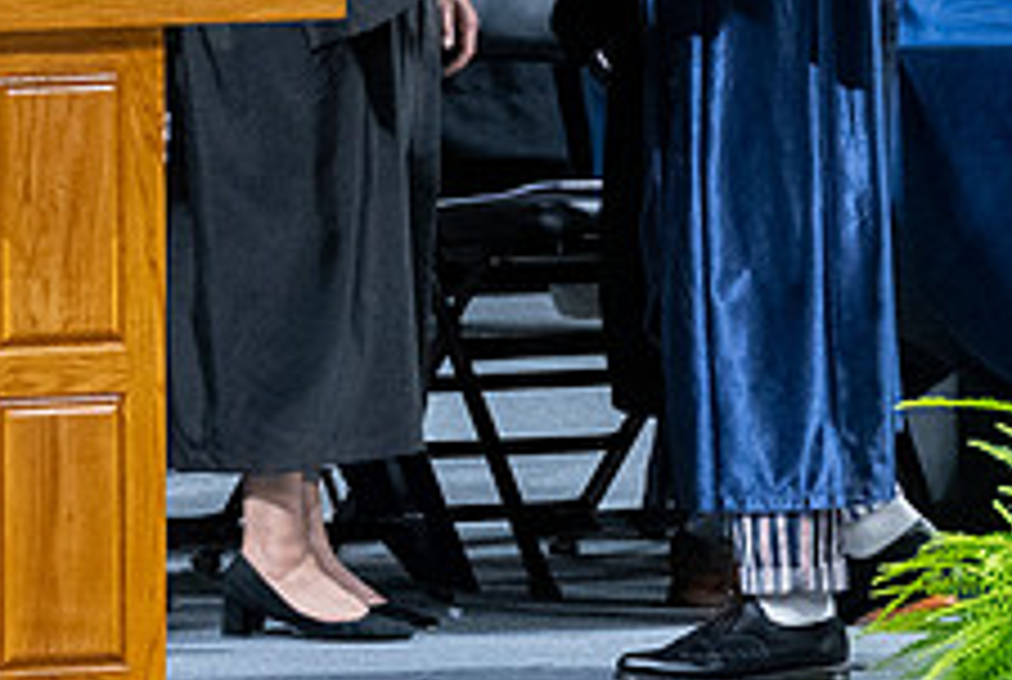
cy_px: 92
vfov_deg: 1.3
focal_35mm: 1041
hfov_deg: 2.0
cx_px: 754
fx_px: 29322
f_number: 4
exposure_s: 1/200
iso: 2000
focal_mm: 200
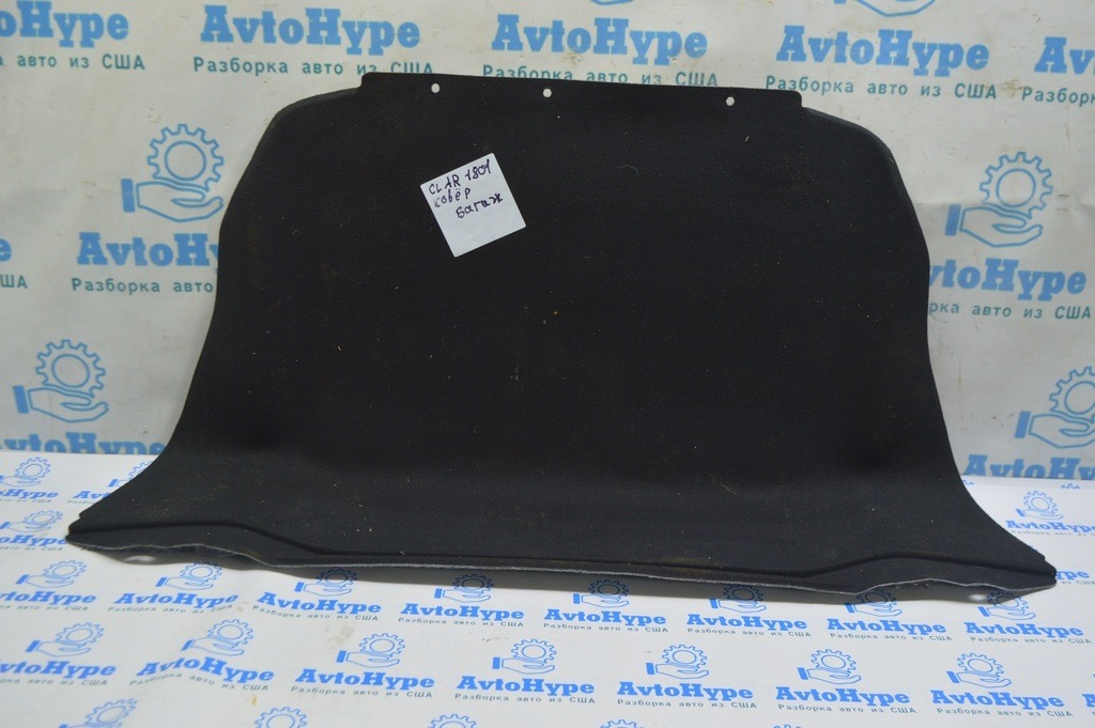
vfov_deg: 38.3
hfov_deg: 55.1
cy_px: 364
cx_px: 548
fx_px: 1049
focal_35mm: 34
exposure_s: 1/25
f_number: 5.6
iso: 400
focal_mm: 23
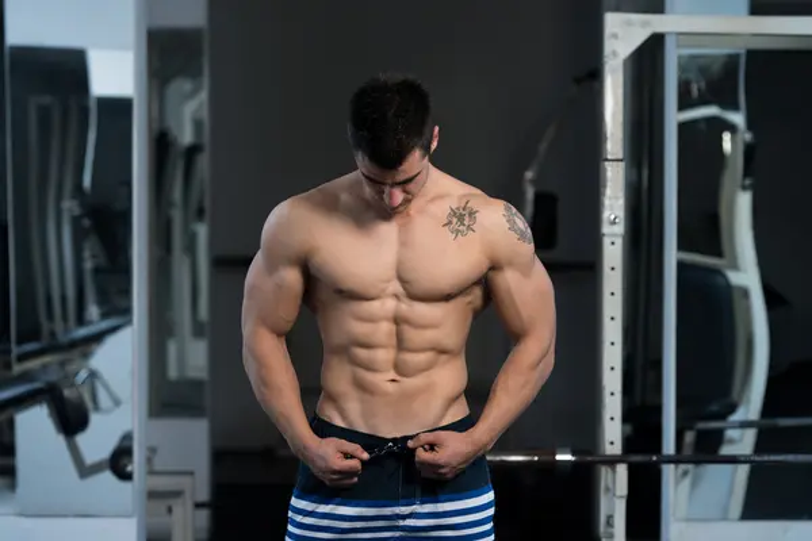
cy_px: 270
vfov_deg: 11.0
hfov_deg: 16.4
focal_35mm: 125
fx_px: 2819
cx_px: 406
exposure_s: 1/200
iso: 100
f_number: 4.5
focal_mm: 125
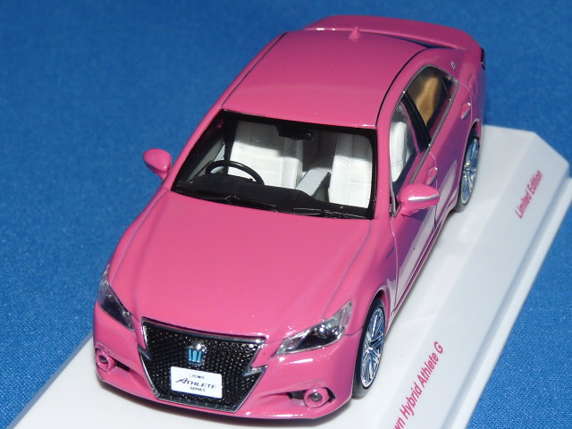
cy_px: 214
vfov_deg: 13.3
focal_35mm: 111
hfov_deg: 17.7
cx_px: 286
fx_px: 1834
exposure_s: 1/30
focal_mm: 11.5
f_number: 4
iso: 100
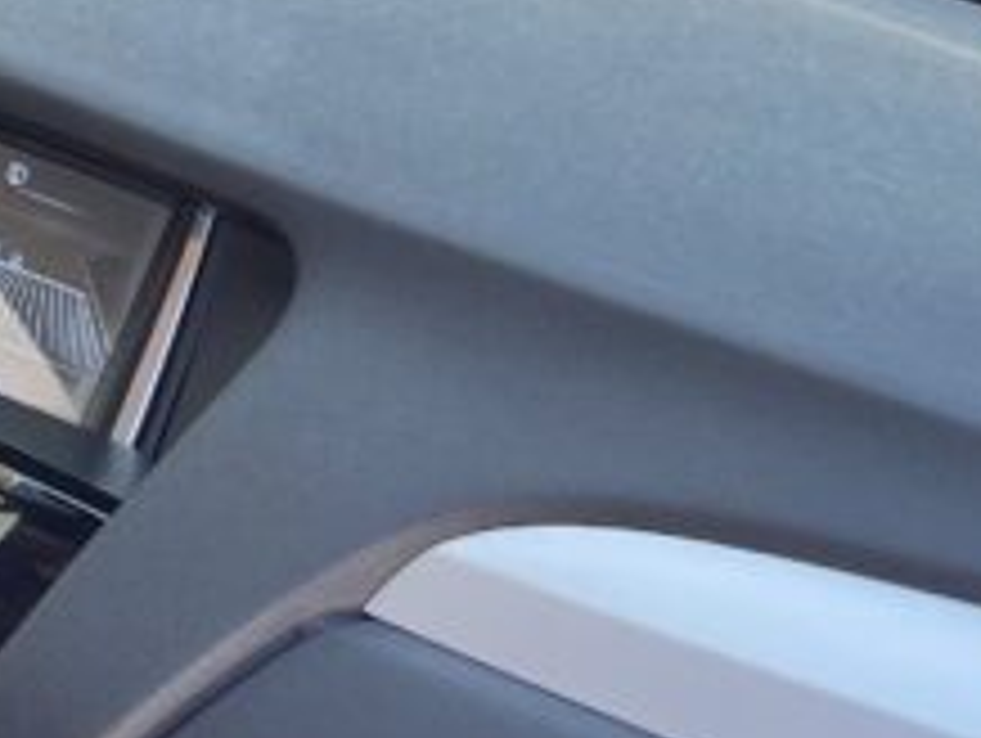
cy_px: 472
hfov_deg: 15.7
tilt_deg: -25.5
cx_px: -108
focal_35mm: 122
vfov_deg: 12.2
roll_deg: -3.0
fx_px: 3461
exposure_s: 1/121
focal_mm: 5.1
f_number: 1.6
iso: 50
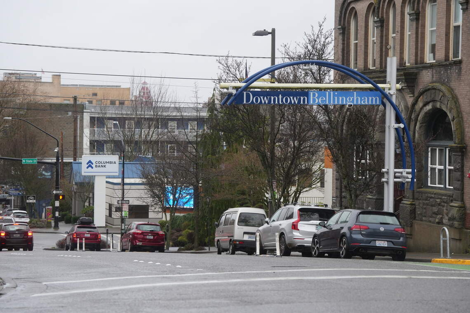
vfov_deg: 12.1
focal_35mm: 113
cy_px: 156
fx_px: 1475
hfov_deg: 18.1
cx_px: 235
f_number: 4
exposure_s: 1/160
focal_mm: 113
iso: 400
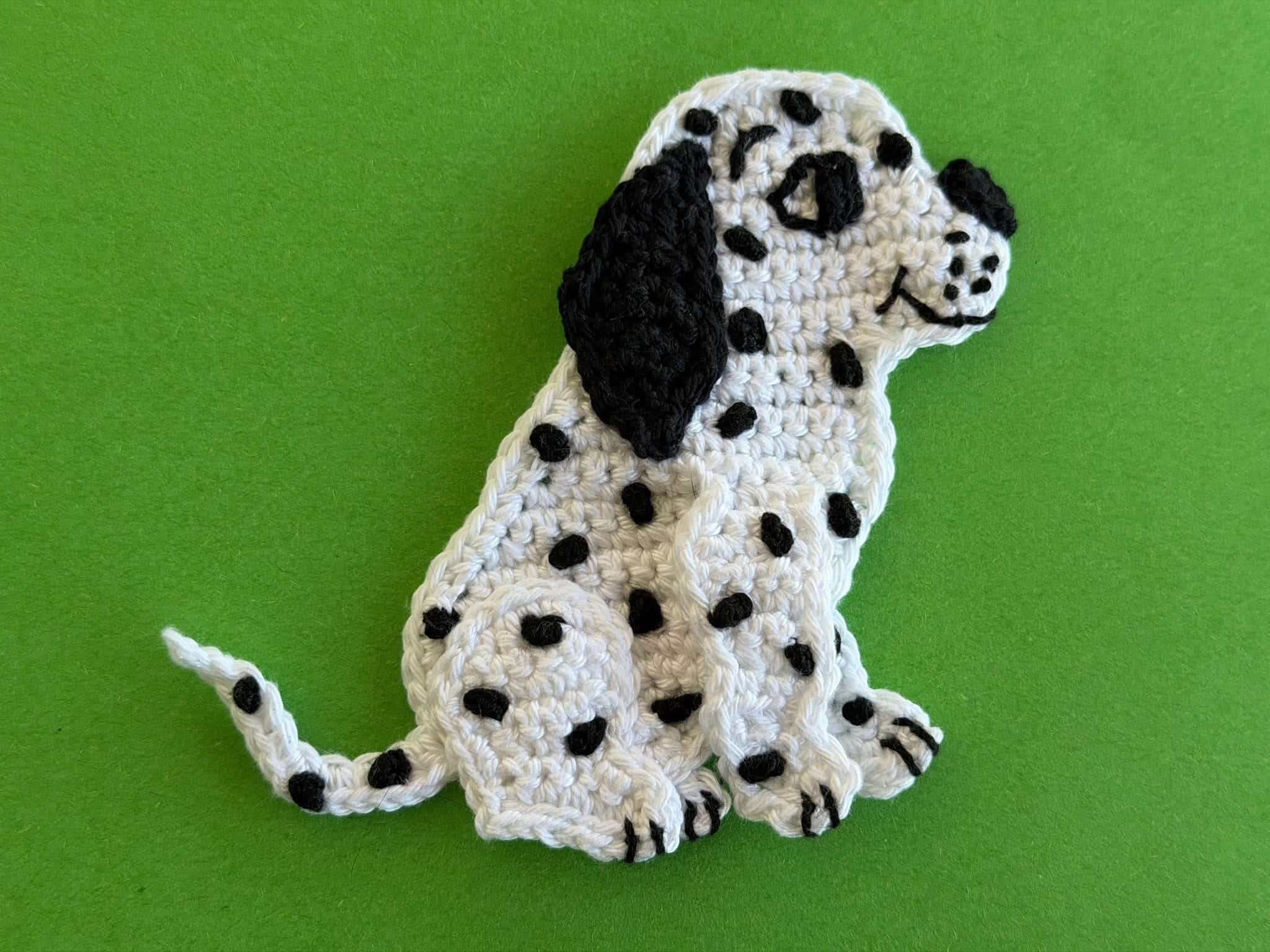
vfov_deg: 30.3
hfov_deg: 39.7
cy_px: 476
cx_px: 635
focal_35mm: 48
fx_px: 1761
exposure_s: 1/121
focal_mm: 6.8
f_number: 1.8
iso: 80
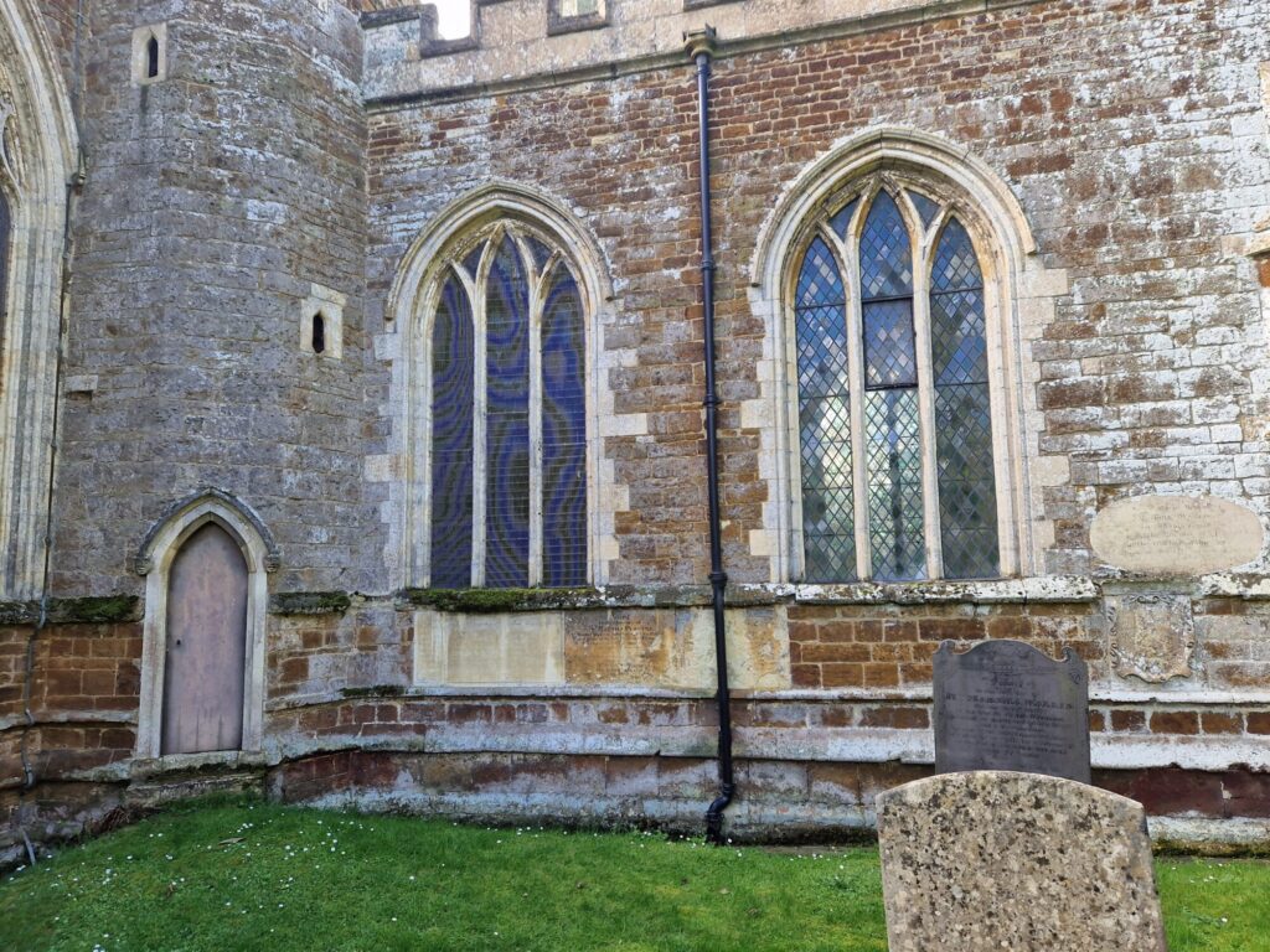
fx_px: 844
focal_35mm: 23
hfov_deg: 73.9
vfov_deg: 58.9
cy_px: 476
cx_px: 635
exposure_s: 1/180
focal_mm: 5.4
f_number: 1.8
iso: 50
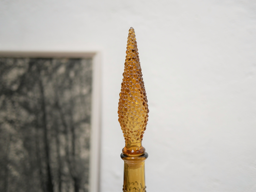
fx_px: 296
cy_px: 96
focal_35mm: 40
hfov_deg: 46.8
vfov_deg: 36.0
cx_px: 128
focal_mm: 20
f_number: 1.7
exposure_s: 1/60
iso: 250
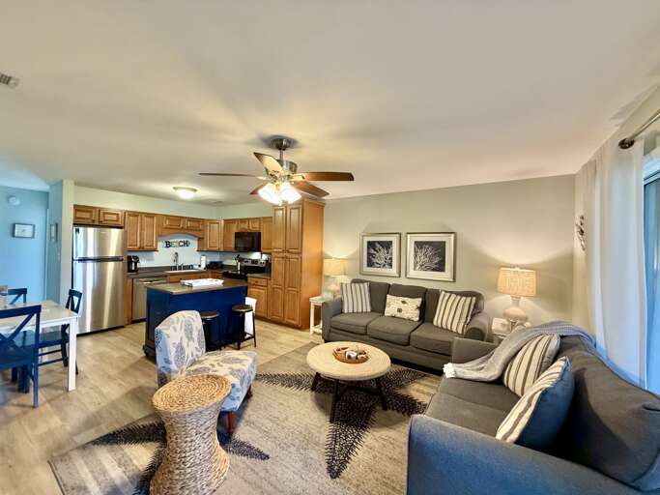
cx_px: 330
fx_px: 267
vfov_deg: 85.7
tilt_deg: +0.4
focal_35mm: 14
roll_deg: -1.1
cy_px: 248
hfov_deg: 102.1
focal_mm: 2.22
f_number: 2.2
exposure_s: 1/60
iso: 320
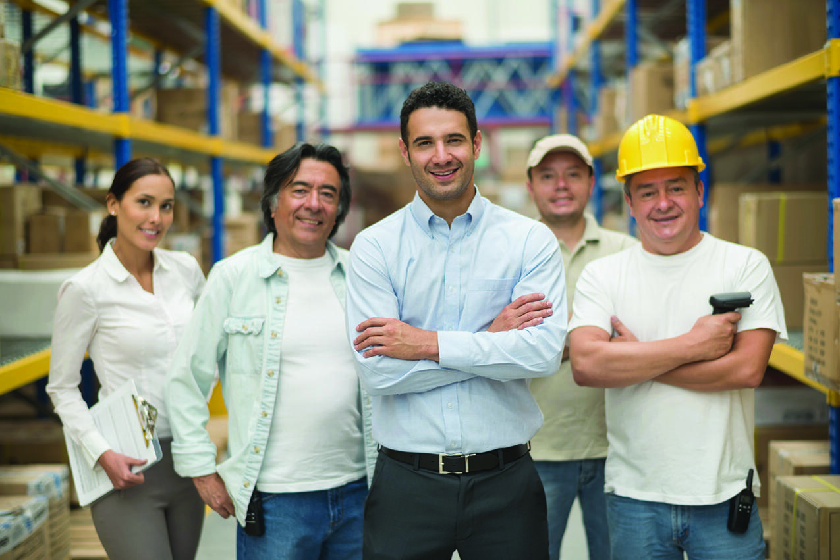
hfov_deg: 34.5
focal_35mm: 58
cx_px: 420
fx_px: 1354
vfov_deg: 23.4
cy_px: 280
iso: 200
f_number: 1.6
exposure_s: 1/160
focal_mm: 58
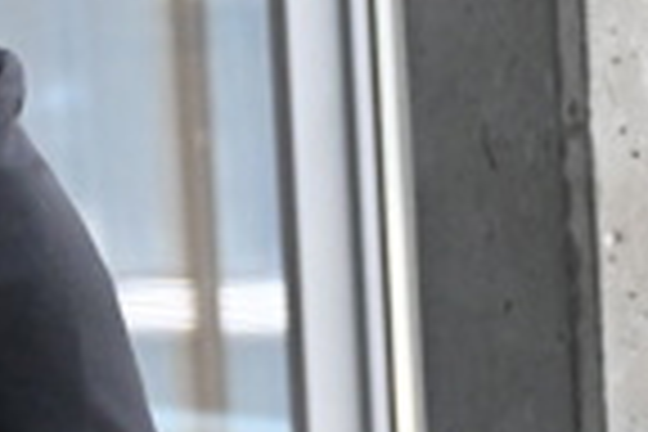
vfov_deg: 4.3
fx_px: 5778
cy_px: 418
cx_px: -792
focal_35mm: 321
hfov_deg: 6.2
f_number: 2.8
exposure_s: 1/2500
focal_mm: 45
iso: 4000
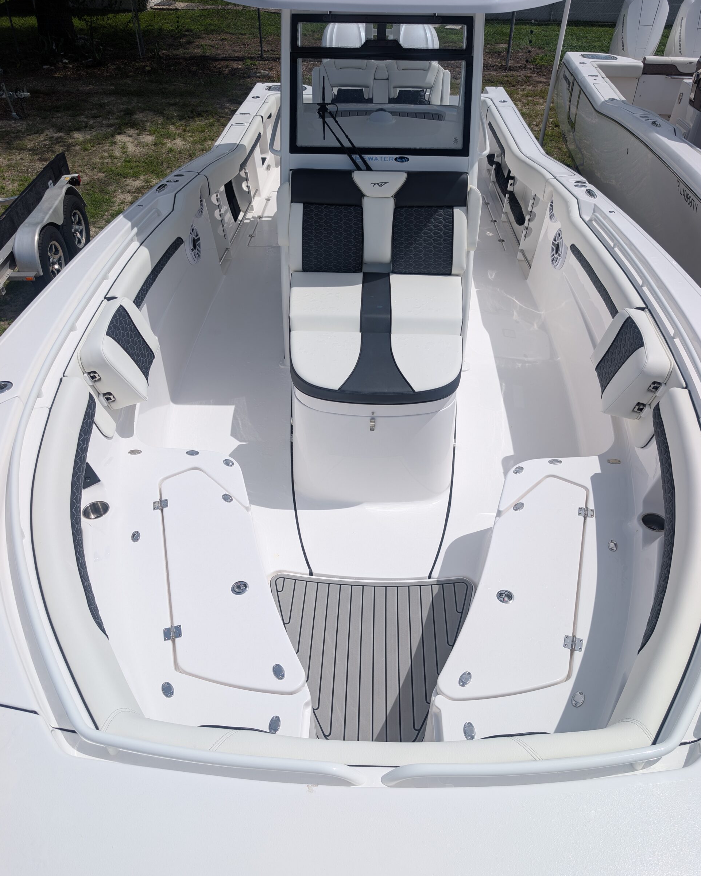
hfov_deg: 56.8
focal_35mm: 25
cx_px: 351
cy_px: 456
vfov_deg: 68.1
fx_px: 648
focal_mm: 6.9
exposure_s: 1/2618
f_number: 1.68
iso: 21
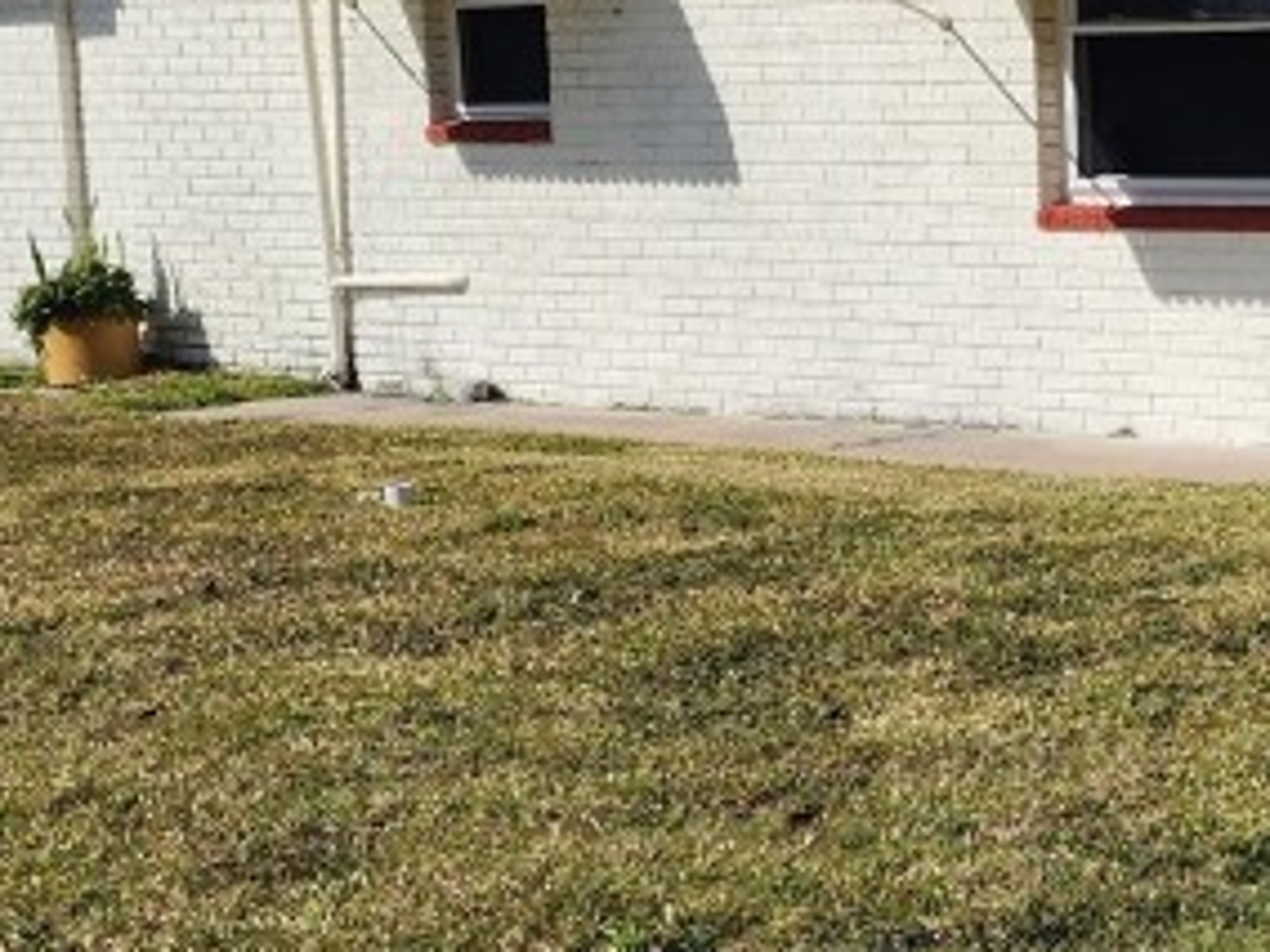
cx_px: 1883
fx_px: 3045
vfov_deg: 17.8
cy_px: 402
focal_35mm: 83
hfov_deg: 20.4
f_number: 1.8
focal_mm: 6.4
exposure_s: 1/1989
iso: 12
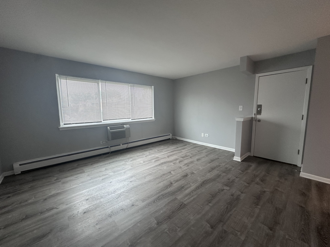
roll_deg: +0.7
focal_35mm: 14
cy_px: 124
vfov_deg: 85.7
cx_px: 165
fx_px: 133
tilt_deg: -4.8
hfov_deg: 102.1
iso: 200
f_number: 2.2
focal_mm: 2.22
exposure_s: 1/120
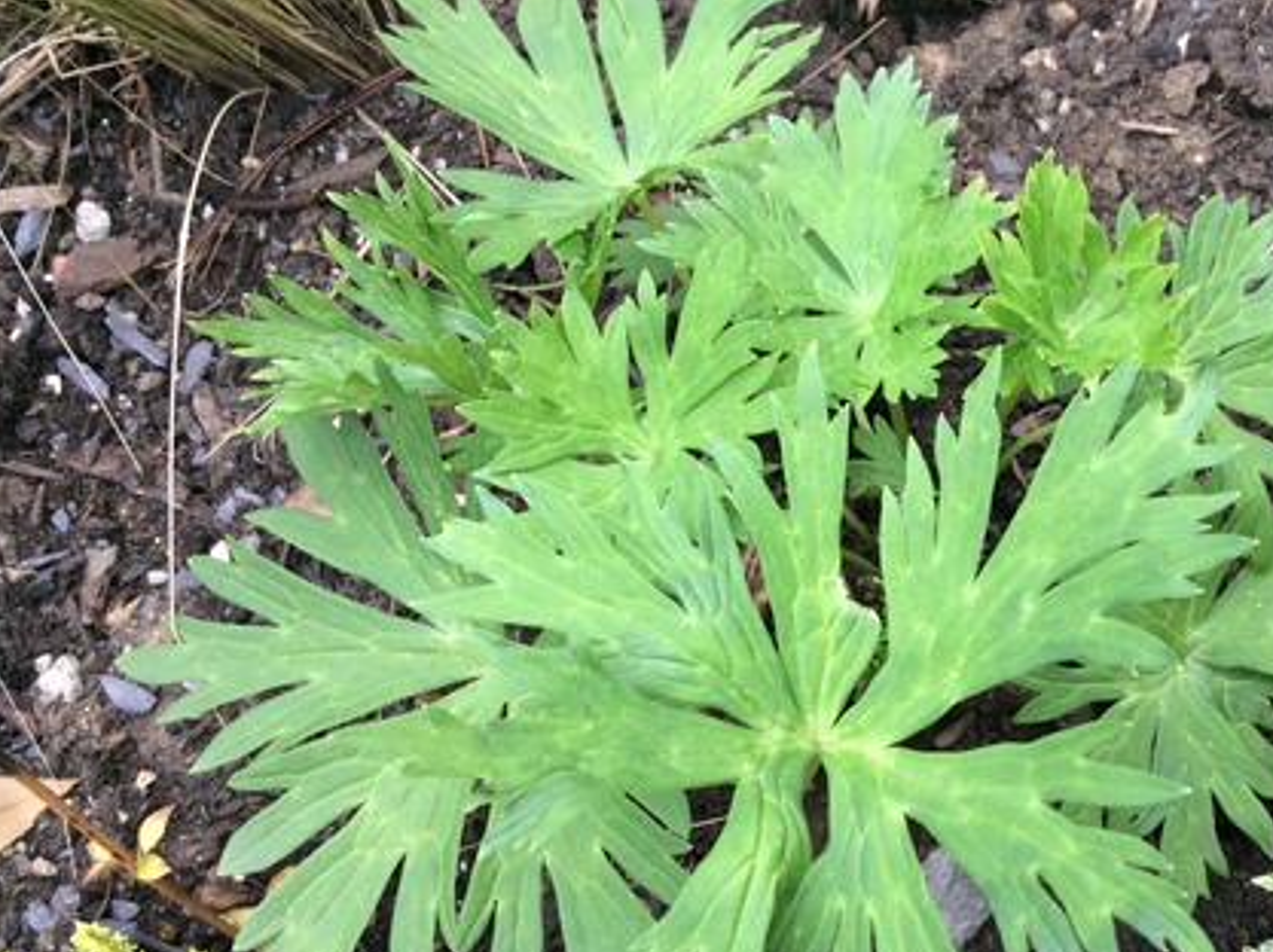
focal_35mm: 46
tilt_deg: -71.7
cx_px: 858
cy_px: 534
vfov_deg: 31.4
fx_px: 1690
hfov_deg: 40.7
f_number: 2.4
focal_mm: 3.3
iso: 40
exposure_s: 1/100
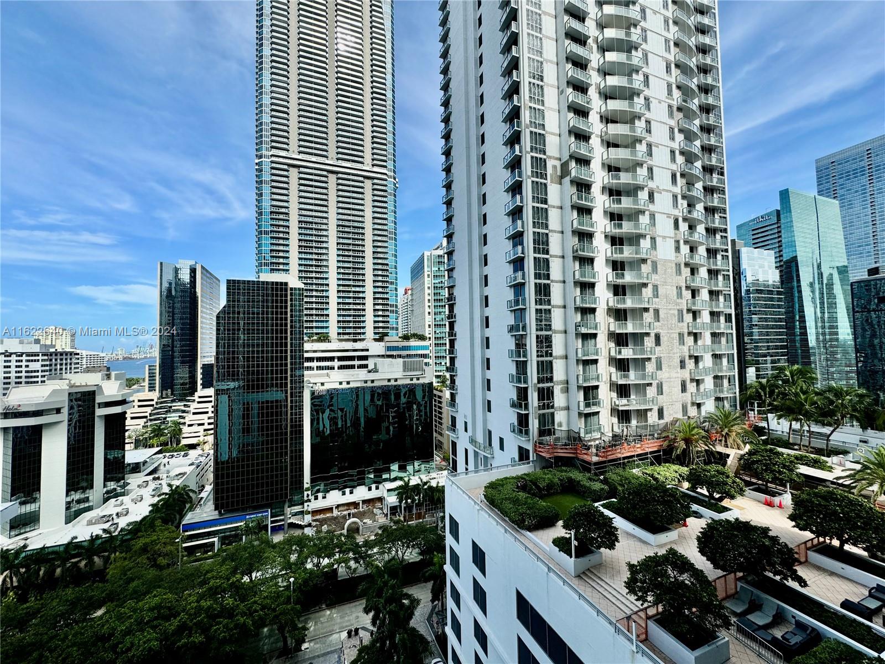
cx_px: 442
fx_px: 358
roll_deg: +1.4
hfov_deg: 102.1
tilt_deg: +1.3
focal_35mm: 14
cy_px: 332
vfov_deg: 85.7
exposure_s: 1/944
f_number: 2.2
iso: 40
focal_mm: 2.22
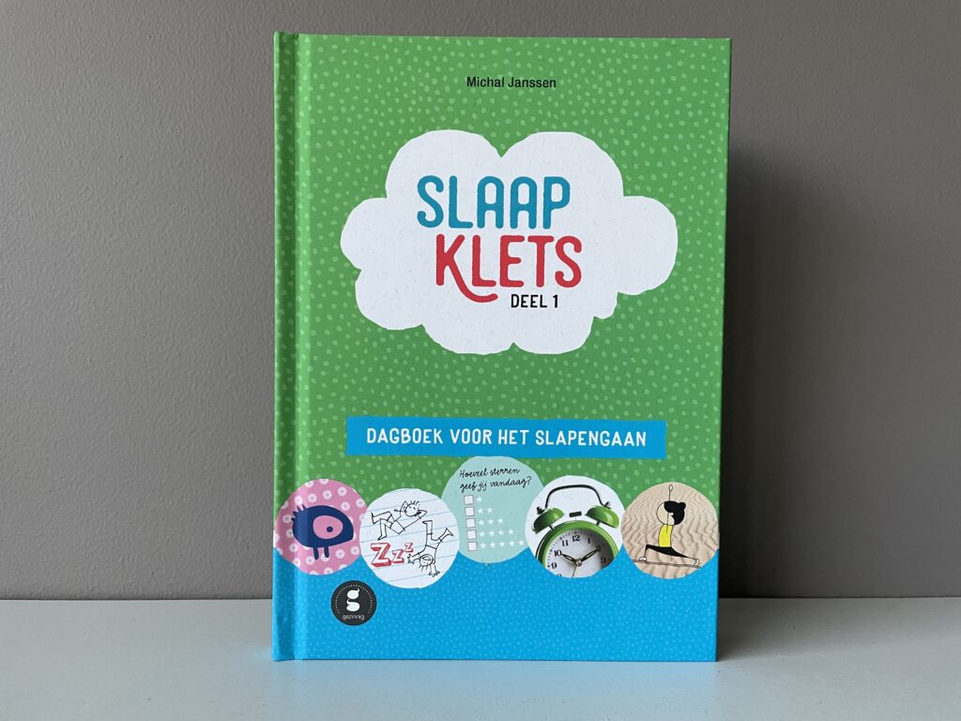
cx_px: 480
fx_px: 722
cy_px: 360
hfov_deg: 67.3
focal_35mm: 26
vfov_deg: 53.1
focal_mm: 4.2
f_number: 1.6
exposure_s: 1/60
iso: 160
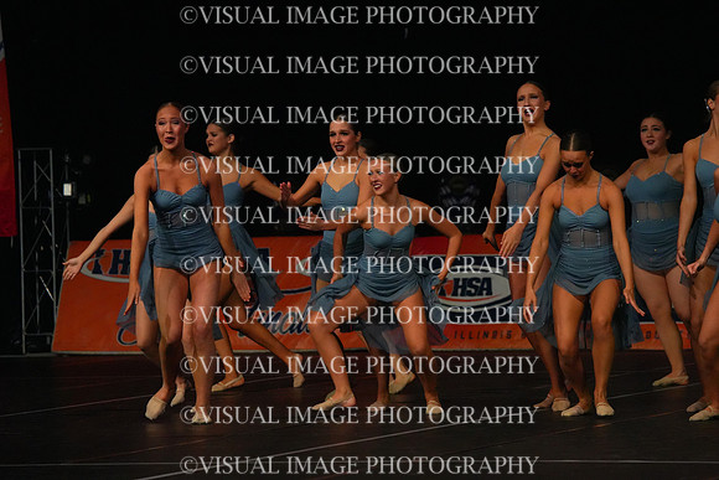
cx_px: 360
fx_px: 4395
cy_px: 240
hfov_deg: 9.4
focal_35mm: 220
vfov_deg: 6.2
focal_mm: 220
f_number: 5
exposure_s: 1/1000
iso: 12800
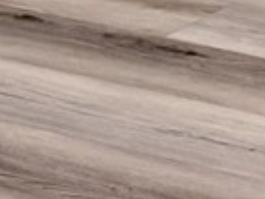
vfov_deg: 6.8
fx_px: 1486
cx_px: 429
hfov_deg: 9.8
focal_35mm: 194
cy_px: -418
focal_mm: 5.96
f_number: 1.6
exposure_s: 1/120
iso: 160
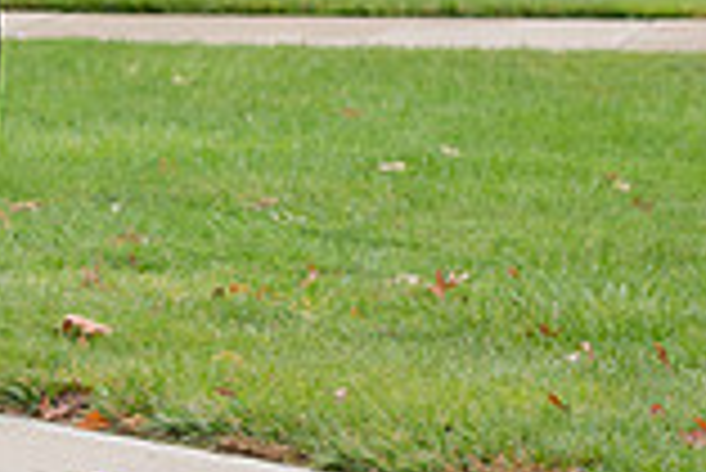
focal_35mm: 318
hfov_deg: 6.4
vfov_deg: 4.3
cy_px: -196
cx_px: -36
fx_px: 6242
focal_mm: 86
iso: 400
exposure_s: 1/320
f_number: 5
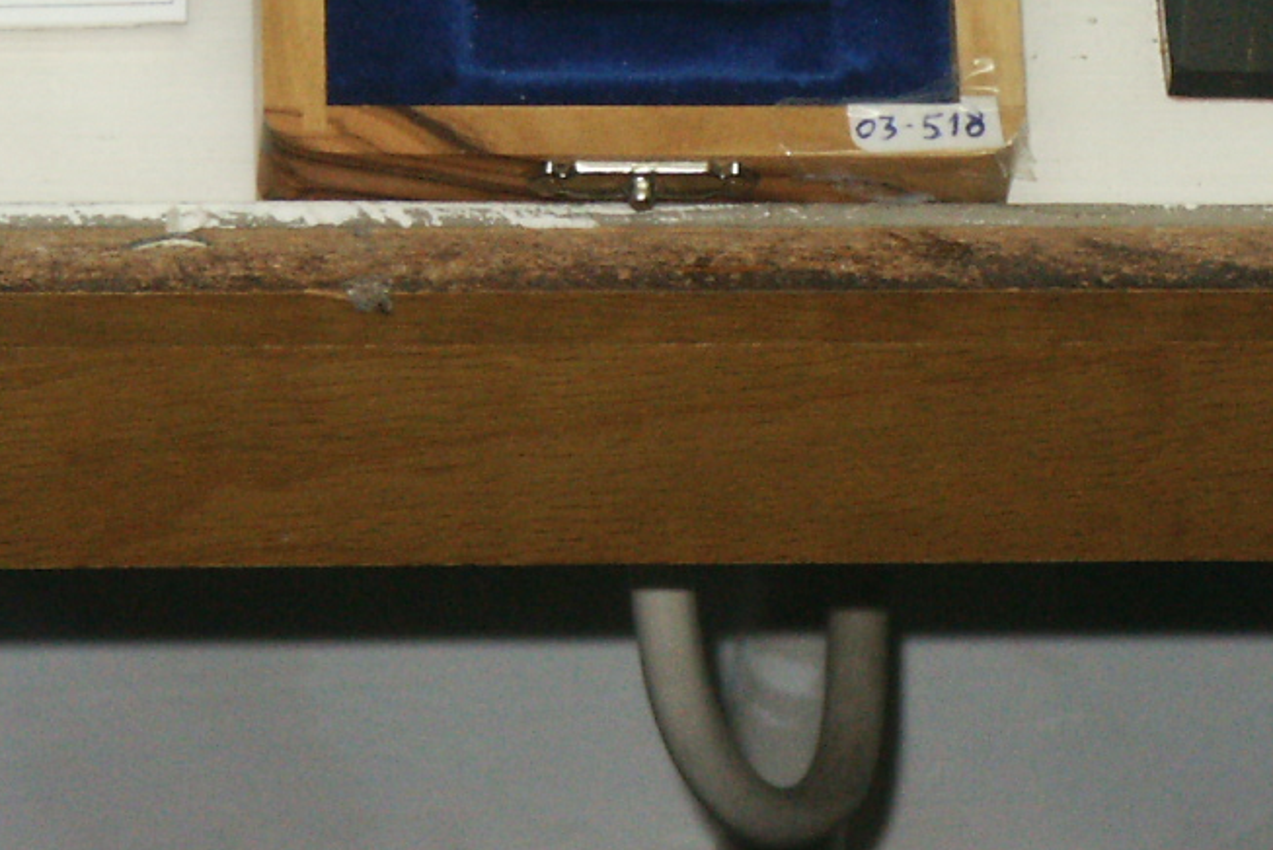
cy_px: -314
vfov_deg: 3.9
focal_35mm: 354
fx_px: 12523
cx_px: 780
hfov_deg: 5.8
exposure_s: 1/125
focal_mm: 28.23
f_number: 3.6
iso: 200
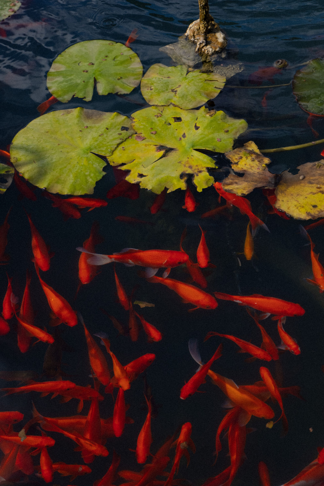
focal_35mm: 75
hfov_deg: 18.2
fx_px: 1012
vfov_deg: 27.0
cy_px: 243
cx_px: 162
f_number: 5.6
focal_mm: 50
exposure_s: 1/320
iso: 200
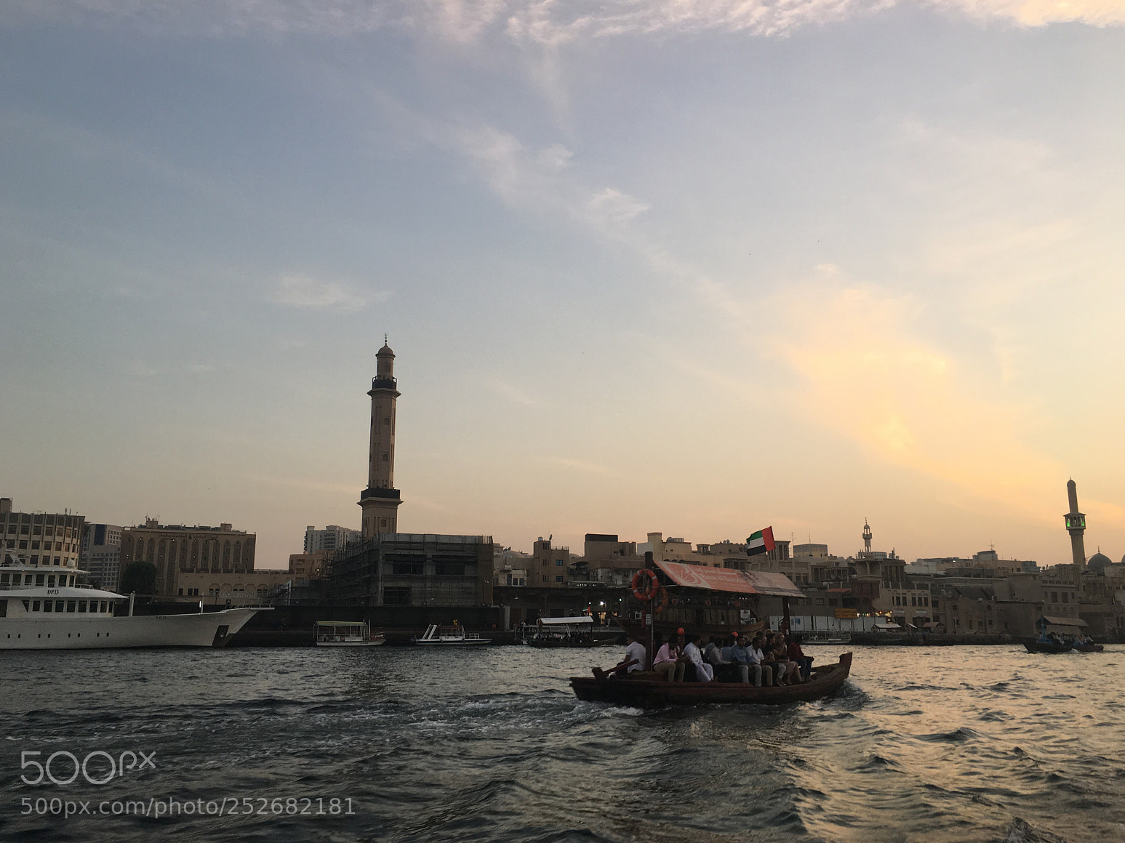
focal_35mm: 30
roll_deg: +1.5
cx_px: 557
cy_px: 427
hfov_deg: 60.0
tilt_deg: +14.5
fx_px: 975
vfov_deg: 46.8
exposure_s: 1/100
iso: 32
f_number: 2.2
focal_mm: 4.15
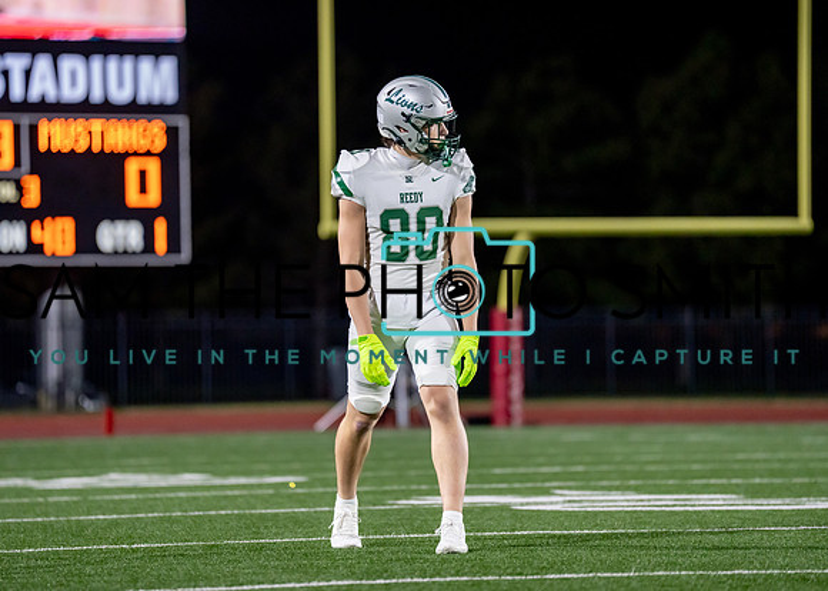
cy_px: 279
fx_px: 5431
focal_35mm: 231
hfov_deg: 8.7
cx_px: 409
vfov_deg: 6.2
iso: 3200
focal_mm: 200
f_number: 2.8
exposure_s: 1/1250
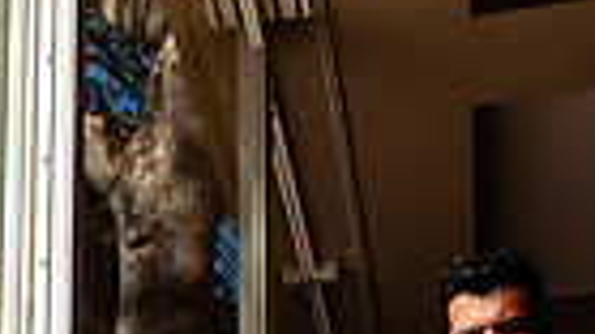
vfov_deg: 10.2
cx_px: -90
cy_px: 769
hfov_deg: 19.4
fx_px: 1656
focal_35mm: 105
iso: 250
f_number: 4
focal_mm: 24
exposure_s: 1/2500
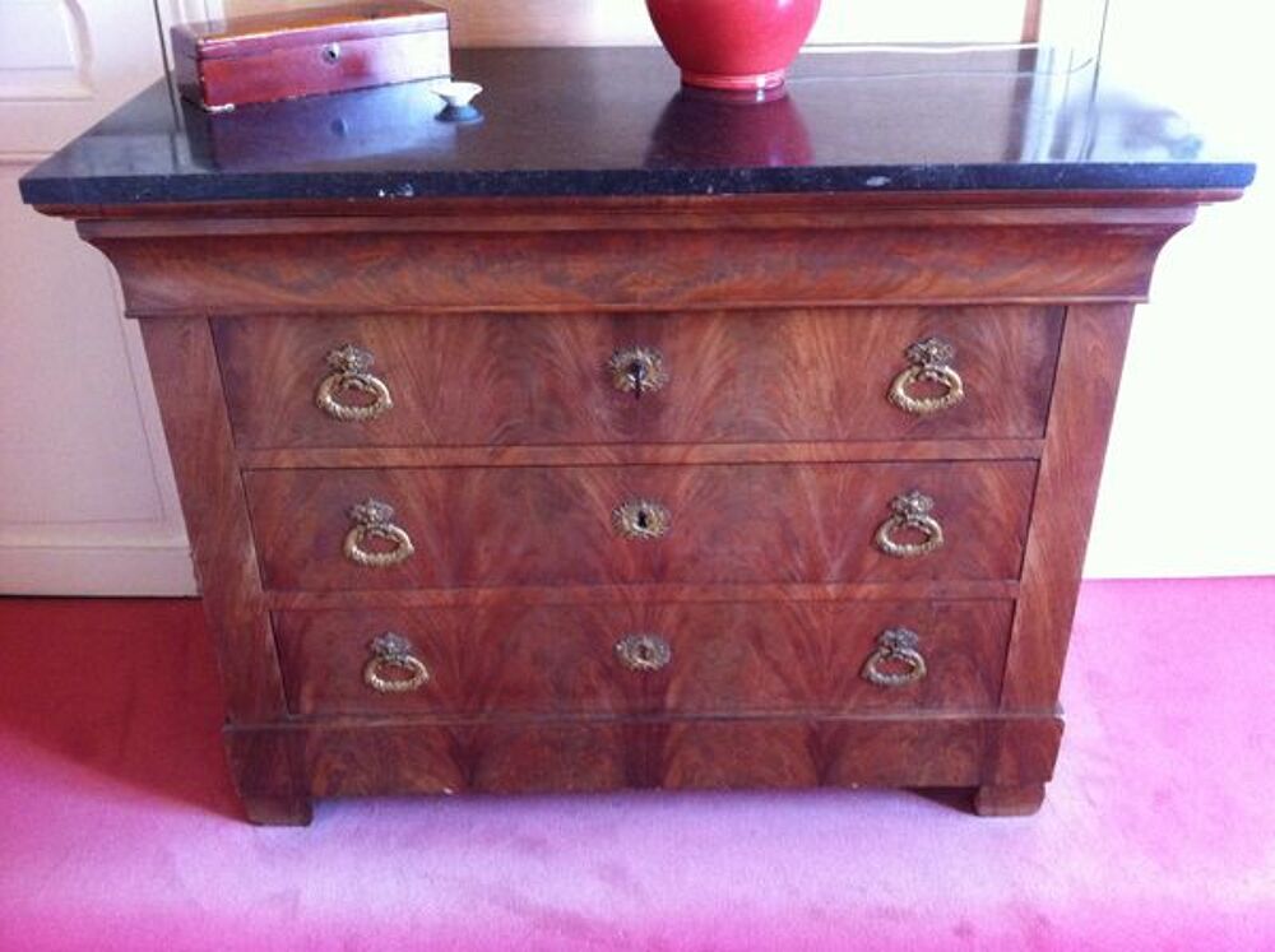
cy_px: 476
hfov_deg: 52.7
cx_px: 638
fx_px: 1287
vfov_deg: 40.6
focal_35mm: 35
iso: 400
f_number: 2.8
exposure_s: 1/15
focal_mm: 3.85
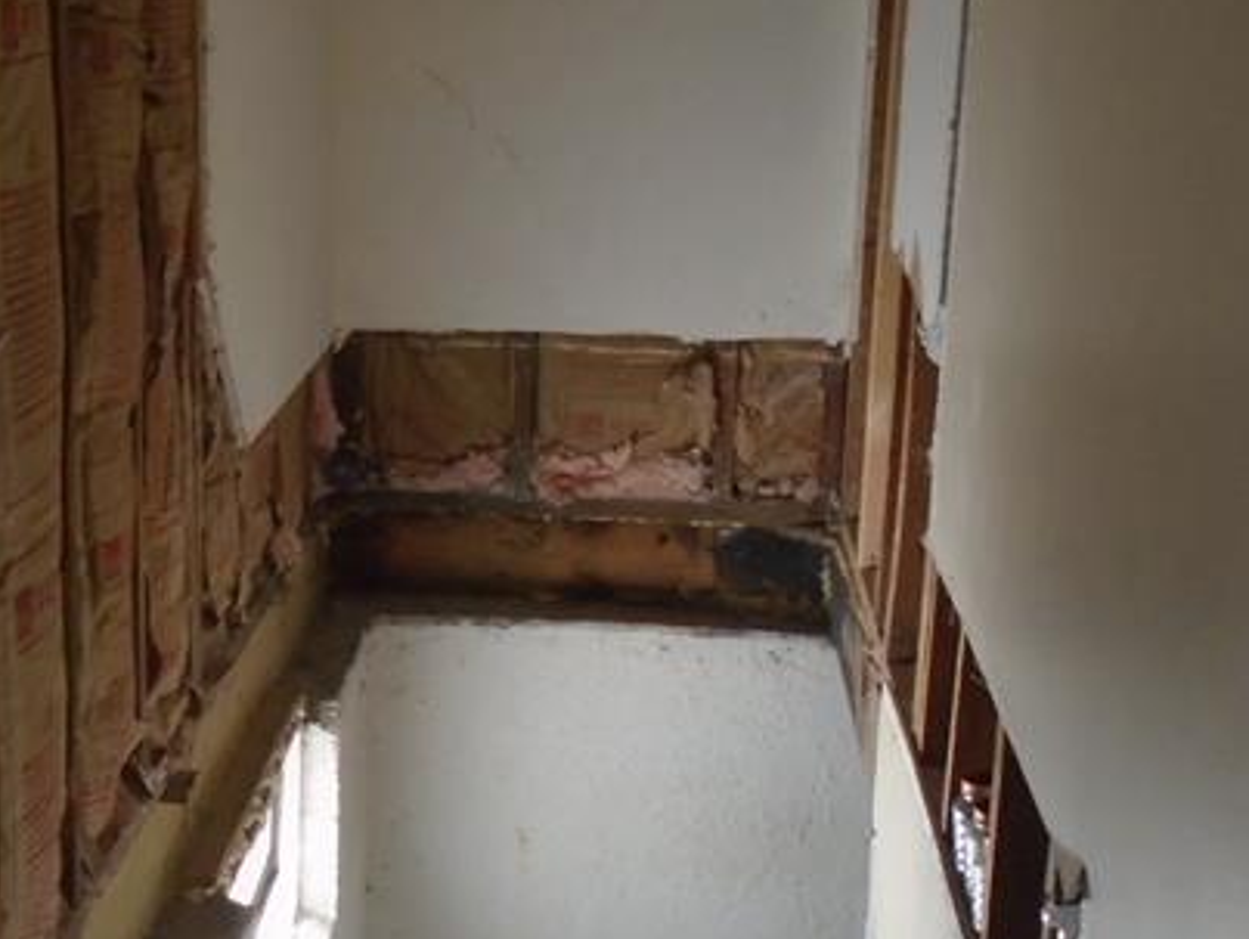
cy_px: 676
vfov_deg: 22.1
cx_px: 366
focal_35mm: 66
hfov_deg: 29.1
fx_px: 2384
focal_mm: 4.6
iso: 200
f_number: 3.2
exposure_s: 1/30
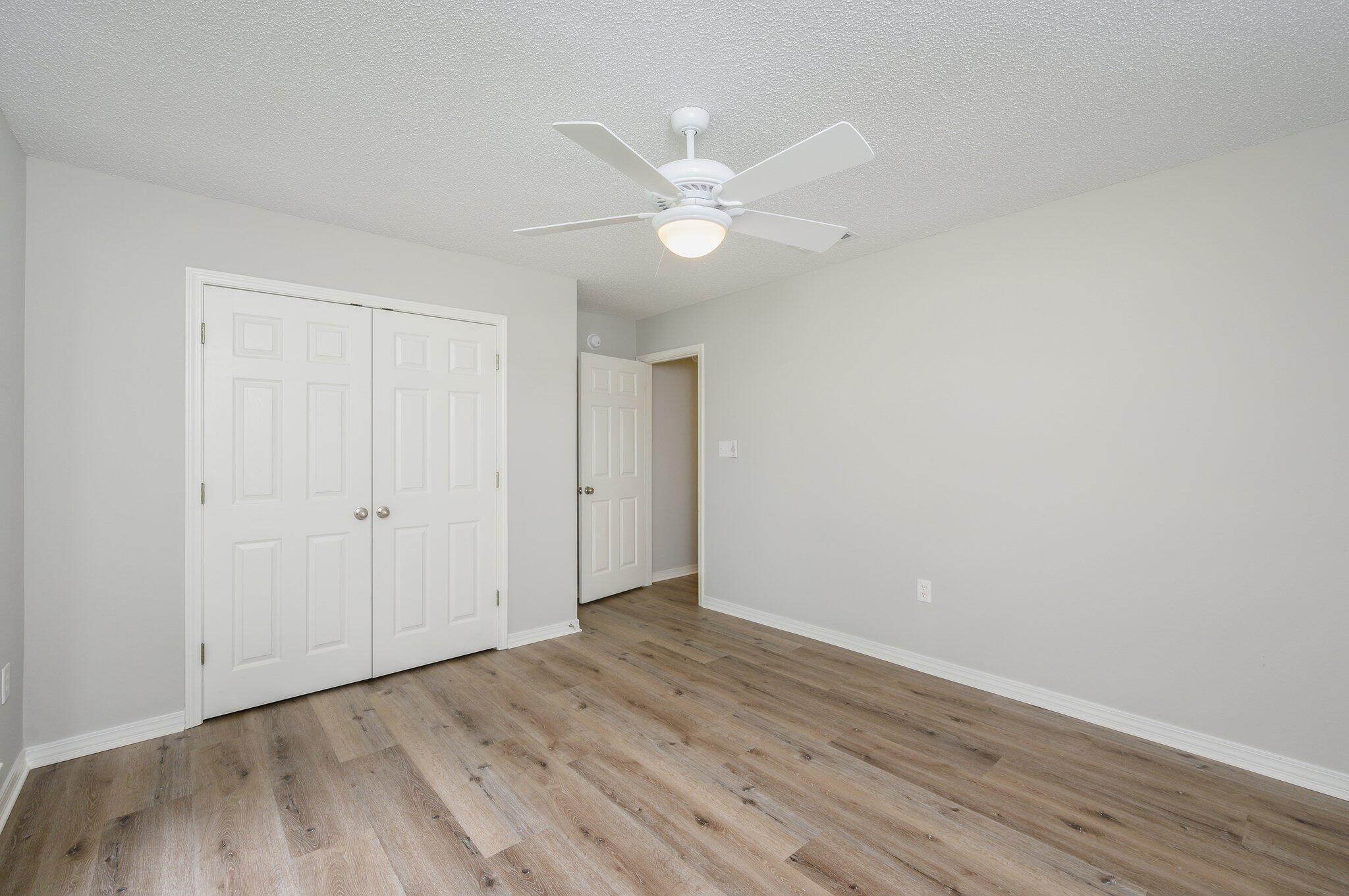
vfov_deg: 77.2
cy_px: 448
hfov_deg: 100.4
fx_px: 562
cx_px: 674
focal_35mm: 15
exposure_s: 1/30
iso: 320
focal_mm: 15
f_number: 7.1
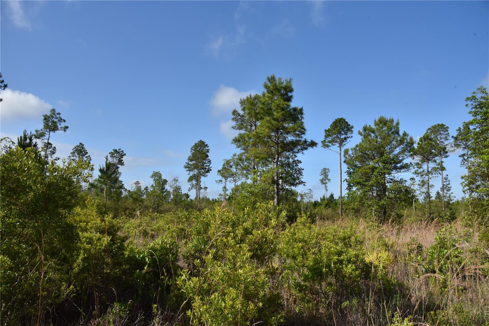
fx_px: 326
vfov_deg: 53.1
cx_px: 244
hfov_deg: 73.7
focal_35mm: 24
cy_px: 163
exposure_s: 1/1000
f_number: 16
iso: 1250
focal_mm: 24
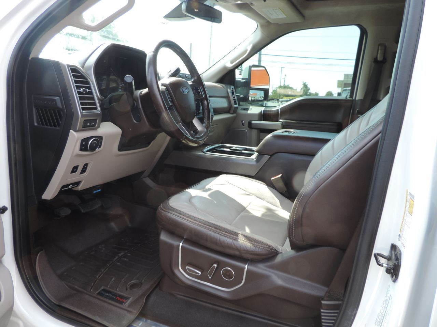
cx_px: 218
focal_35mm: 24
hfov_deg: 71.6
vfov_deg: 56.8
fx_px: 303
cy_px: 164
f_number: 3
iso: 80
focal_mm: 4.3
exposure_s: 1/125
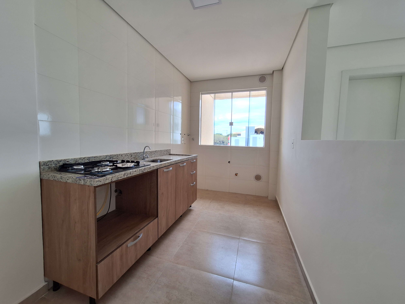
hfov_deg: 106.2
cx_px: 202
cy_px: 152
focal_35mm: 13
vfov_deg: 89.9
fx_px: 152
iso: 40
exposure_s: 1/120
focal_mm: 1.74
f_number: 2.2
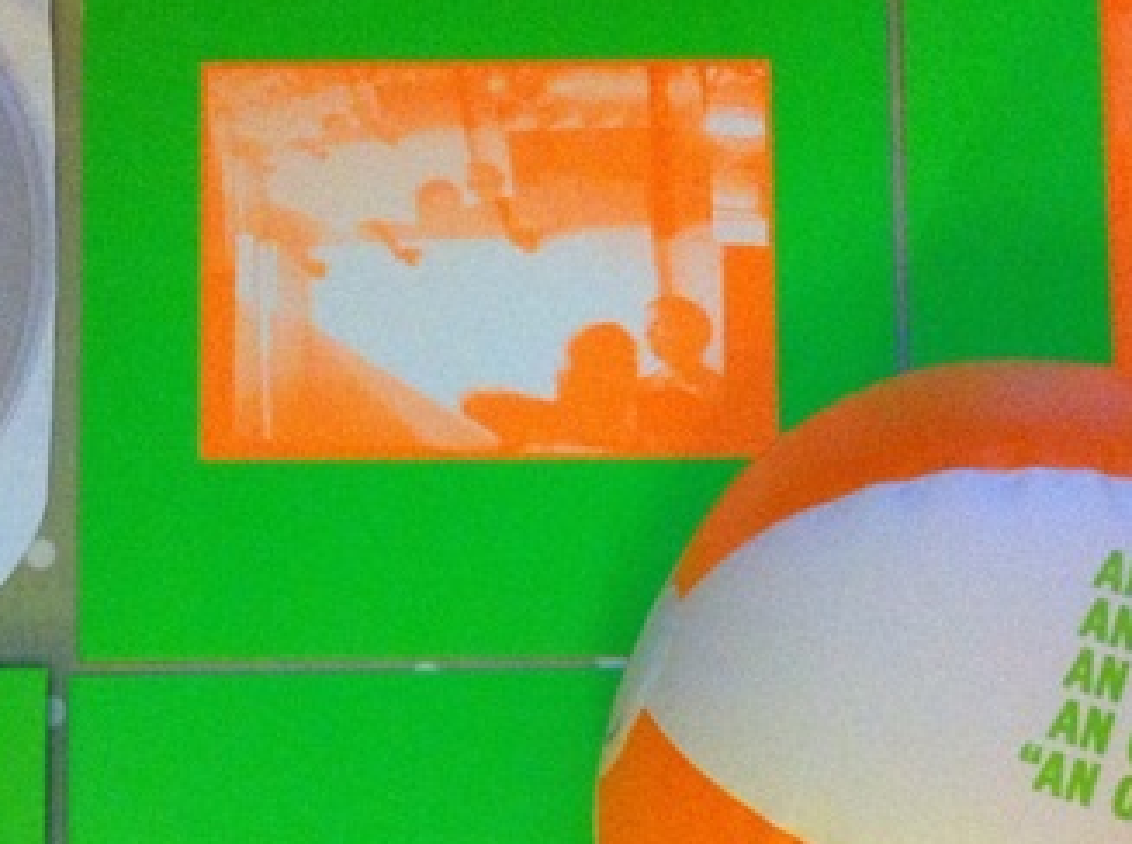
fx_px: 2448
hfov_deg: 26.0
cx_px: 436
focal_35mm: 75
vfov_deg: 19.3
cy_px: 728
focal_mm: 3.85
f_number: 2.8
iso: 500
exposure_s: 1/17
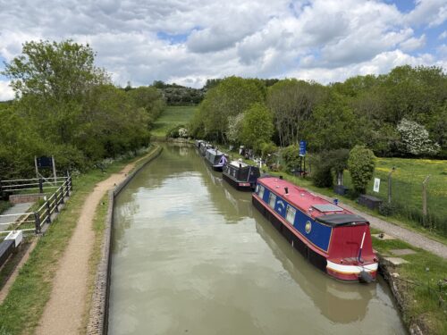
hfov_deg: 71.6
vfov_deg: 56.8
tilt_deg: -8.0
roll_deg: +1.3
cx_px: 224
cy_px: 168
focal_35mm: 24
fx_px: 310
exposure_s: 1/3279
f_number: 1.78
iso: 80
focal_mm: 6.76
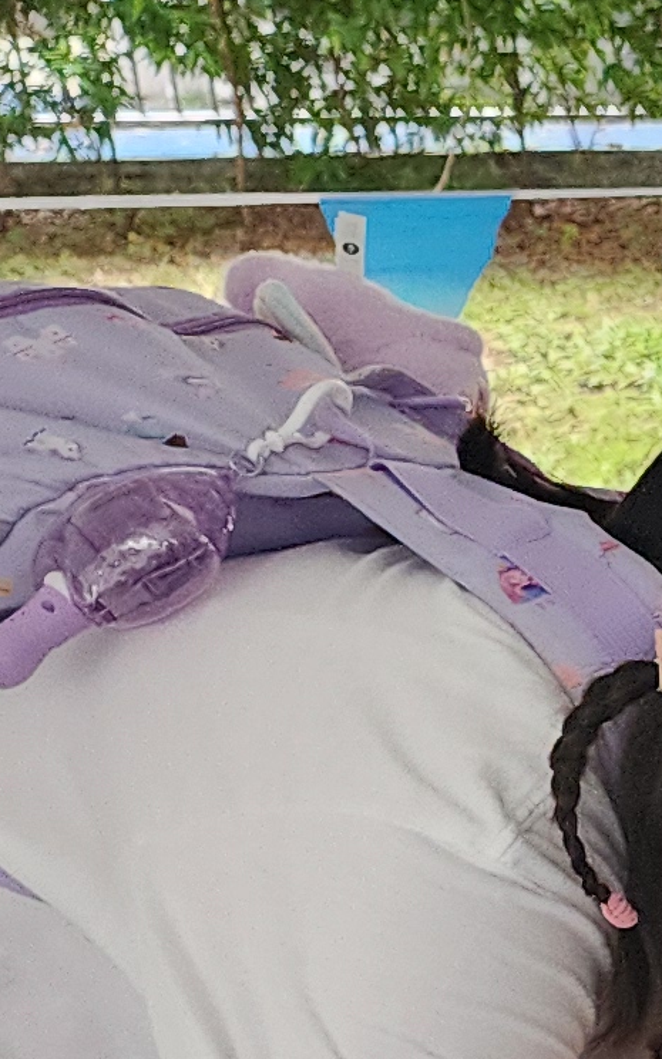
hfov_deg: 7.7
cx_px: 2413
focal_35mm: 131
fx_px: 3782
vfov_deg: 15.6
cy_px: 1086
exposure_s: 1/100
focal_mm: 6.4
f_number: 1.8
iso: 160
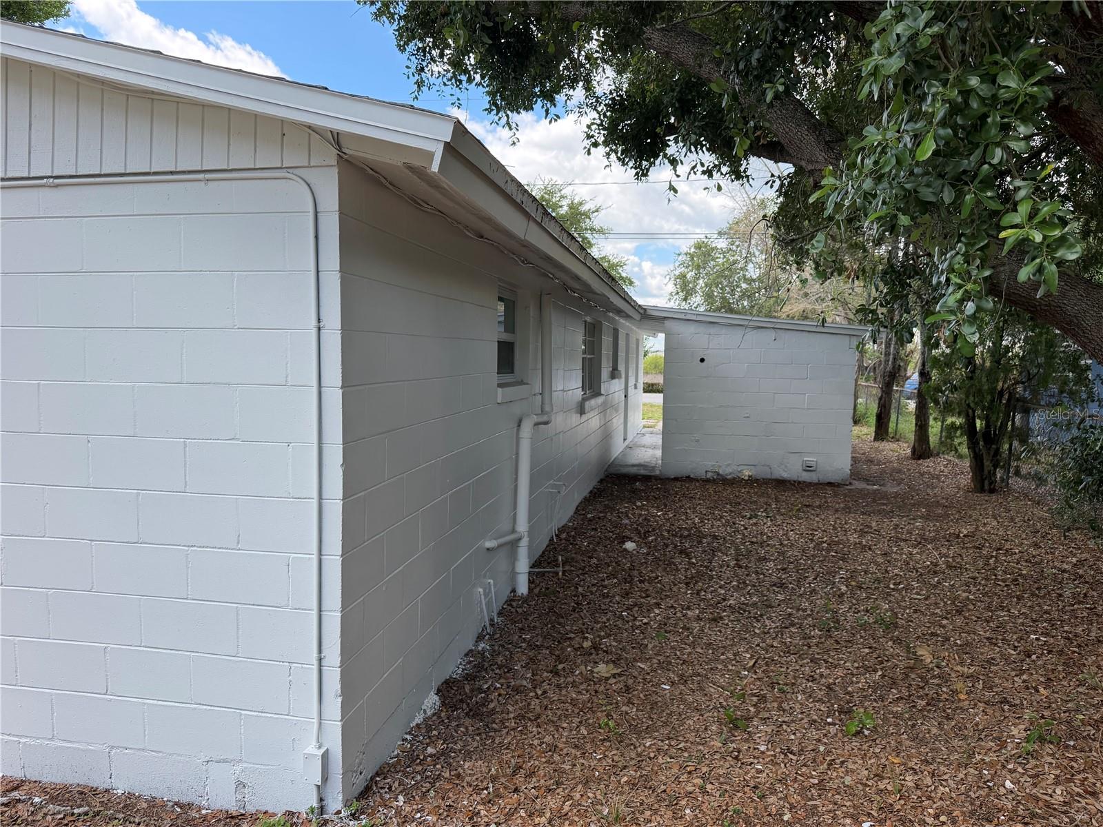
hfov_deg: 71.6
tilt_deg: -3.9
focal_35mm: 24
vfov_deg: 56.8
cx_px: 552
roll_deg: +0.1
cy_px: 414
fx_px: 765
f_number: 1.78
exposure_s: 1/1522
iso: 100
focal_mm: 6.76
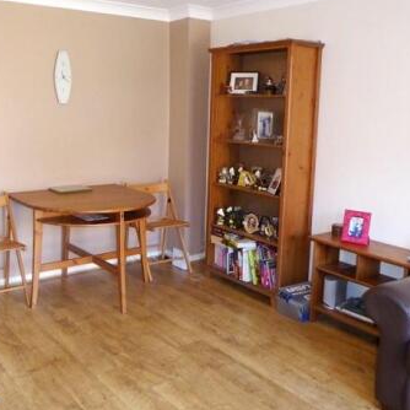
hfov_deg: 44.7
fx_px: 496
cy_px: 170
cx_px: 165
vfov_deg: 44.8
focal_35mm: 37
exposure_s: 1/60
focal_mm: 4.3
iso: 800
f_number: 3.3
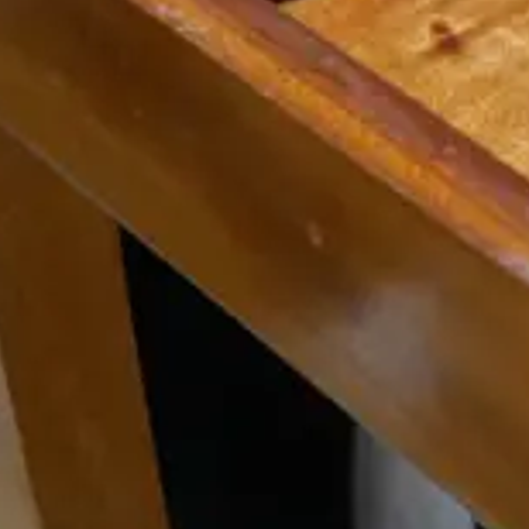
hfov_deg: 8.5
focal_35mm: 188
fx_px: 3250
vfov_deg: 9.1
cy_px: -165
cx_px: 1269
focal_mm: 16
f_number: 3.6
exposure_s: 1/60
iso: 250
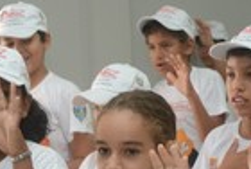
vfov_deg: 8.9
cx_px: 47
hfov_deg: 13.2
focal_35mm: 154
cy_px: 196
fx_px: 1076
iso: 1600
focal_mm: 32
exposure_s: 1/100
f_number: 4.2
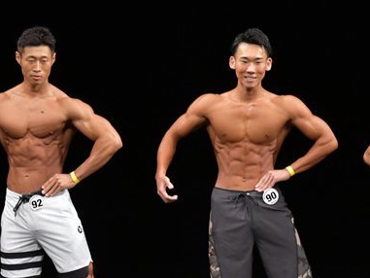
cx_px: 48
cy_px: 213
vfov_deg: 3.2
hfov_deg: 4.2
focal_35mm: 469
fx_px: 5015
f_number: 5.6
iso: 3200
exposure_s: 1/400
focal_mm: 160
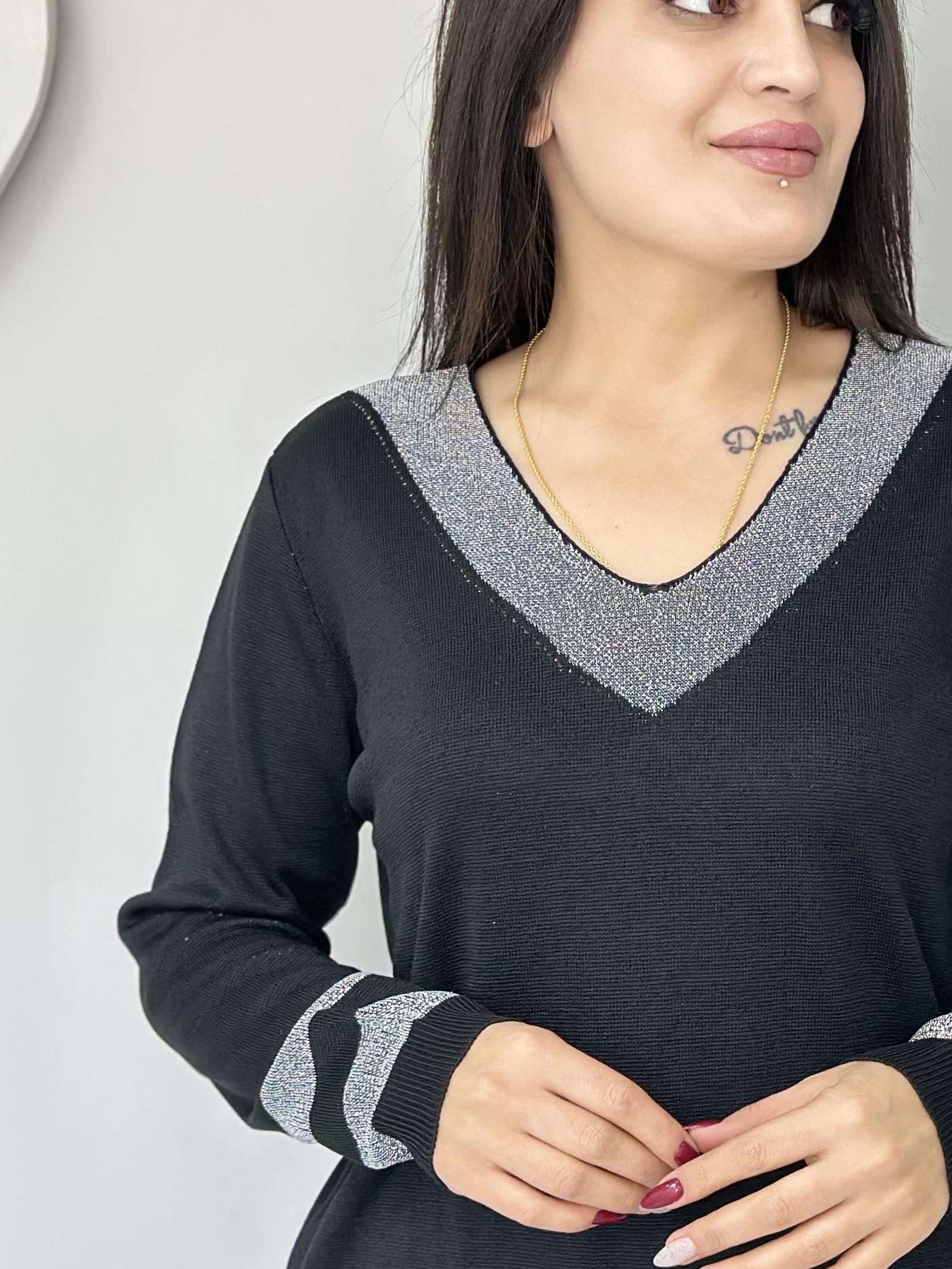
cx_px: 717
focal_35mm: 89
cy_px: 754
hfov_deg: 16.5
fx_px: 3264
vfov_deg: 22.0
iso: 100
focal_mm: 6.86
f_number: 1.78
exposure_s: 1/100
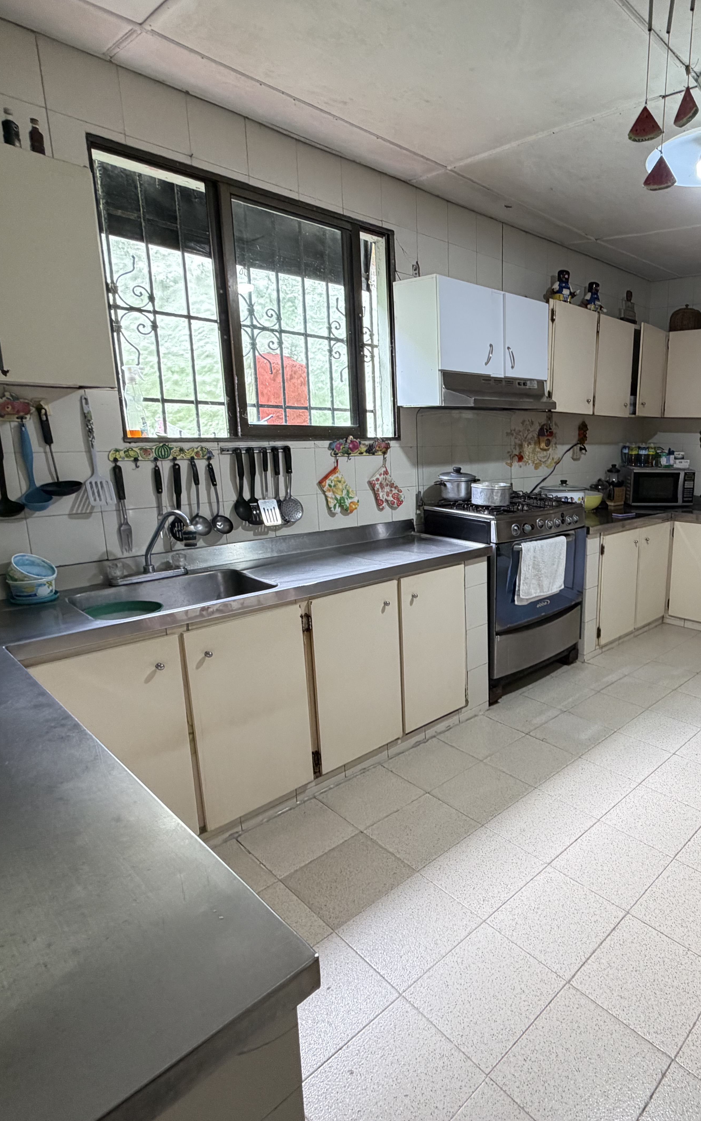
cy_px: 556
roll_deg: -1.1
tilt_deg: -12.3
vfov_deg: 85.1
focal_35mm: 20
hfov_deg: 56.0
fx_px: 611
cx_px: 547
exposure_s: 1/60
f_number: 2.2
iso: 200
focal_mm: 2.22
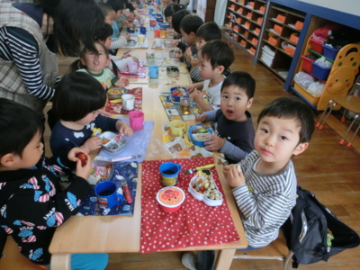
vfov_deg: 56.8
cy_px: 135
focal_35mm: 24
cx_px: 180
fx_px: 250
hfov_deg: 71.6
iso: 250
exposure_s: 1/125
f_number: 3
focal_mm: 4.24
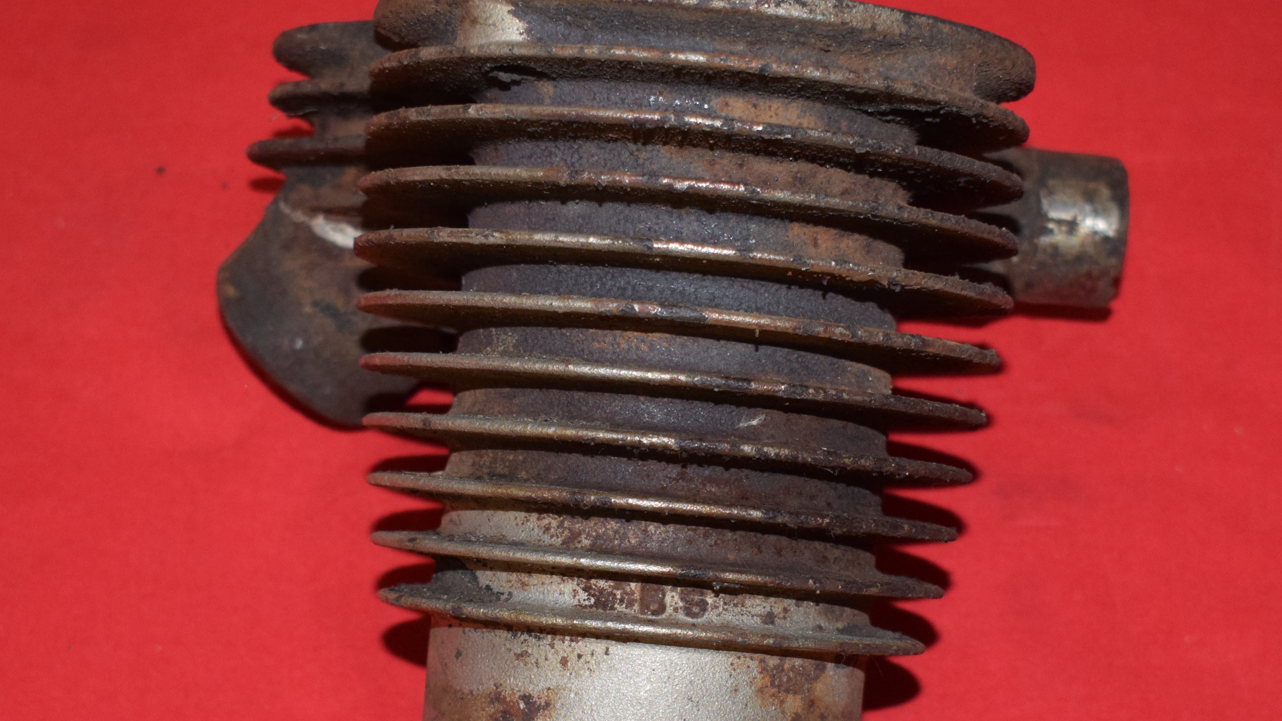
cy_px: 454
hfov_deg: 23.2
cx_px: 670
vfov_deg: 13.1
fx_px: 3127
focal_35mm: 92
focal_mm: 40
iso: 1250
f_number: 5
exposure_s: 1/200
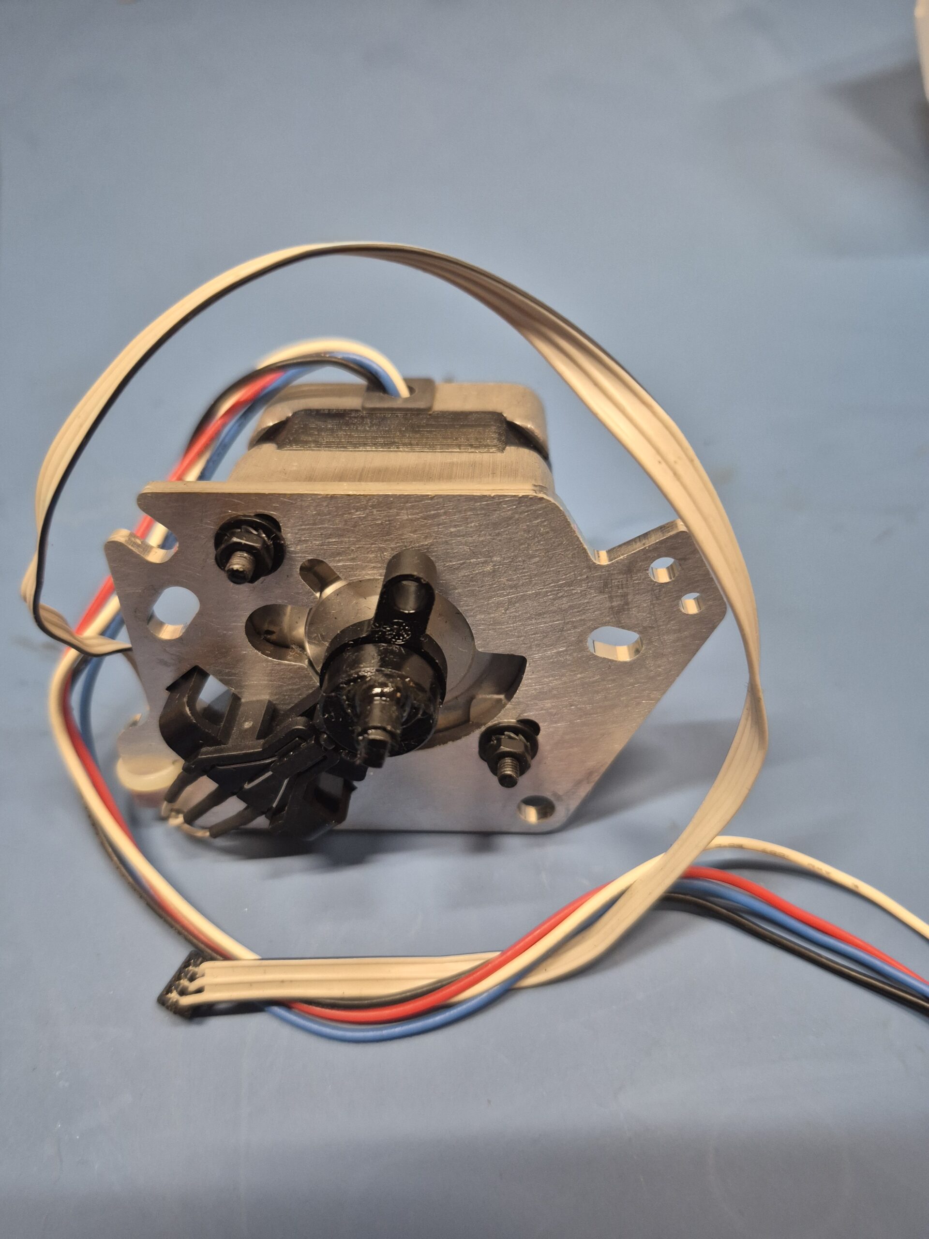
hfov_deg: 58.9
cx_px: 464
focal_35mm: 23
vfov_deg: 73.9
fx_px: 823
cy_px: 620
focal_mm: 5.4
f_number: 1.8
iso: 640
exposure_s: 1/120
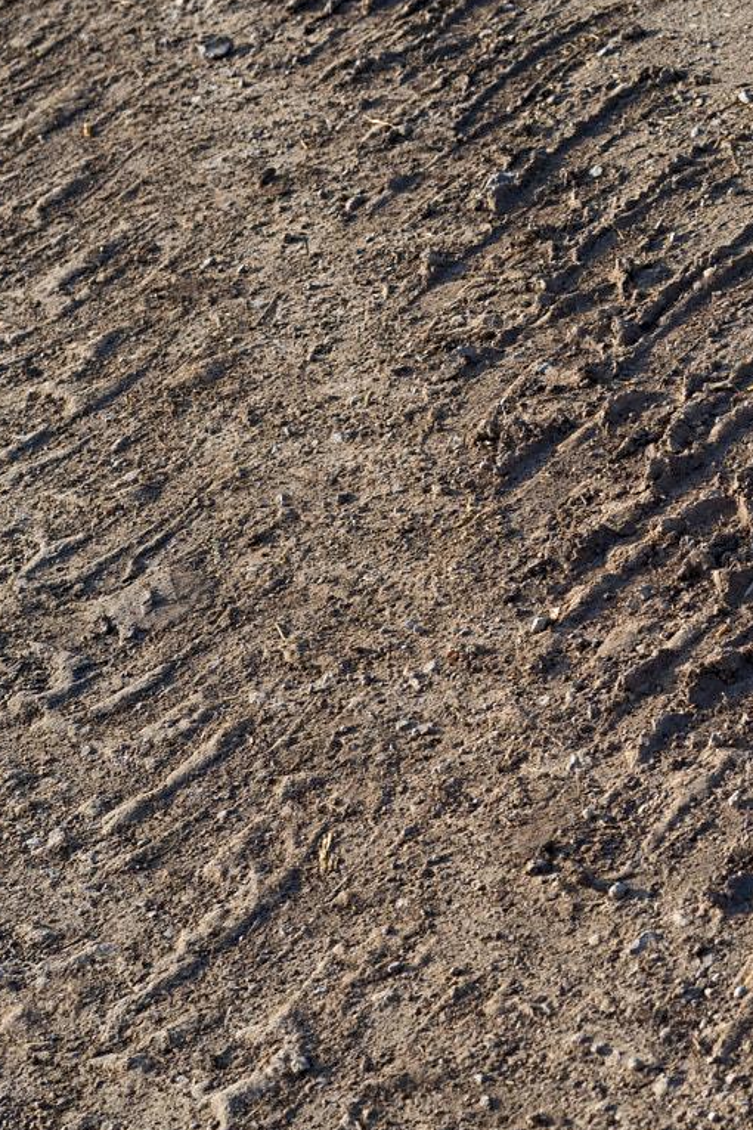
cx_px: 743
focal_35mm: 115
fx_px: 3608
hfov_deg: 11.8
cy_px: 514
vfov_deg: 17.8
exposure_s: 1/200
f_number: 6.3
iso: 100
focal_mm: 55
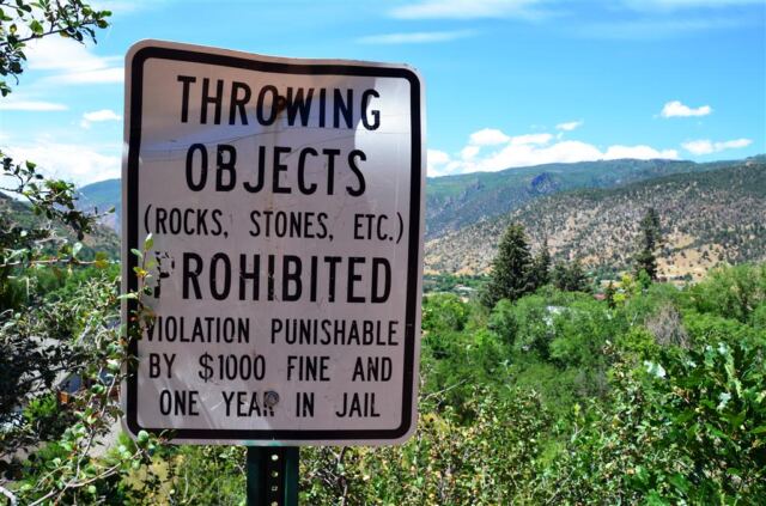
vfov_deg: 47.7
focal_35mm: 27
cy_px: 253
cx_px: 383
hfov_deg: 67.5
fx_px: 573
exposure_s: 1/125
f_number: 11
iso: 180
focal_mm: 18
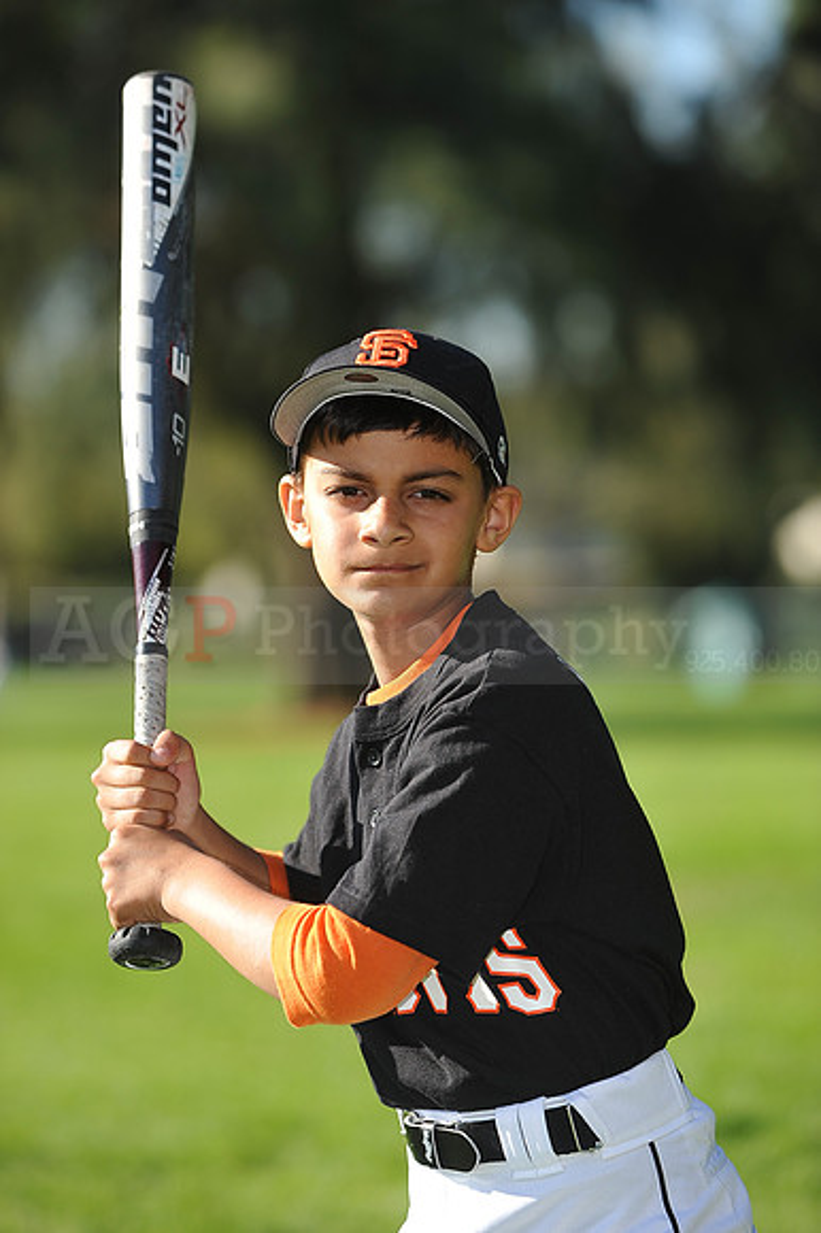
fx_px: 5993
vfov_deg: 11.8
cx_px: 410
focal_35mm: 175
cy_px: 616
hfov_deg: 7.8
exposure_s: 1/800
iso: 200
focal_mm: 175
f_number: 4.5
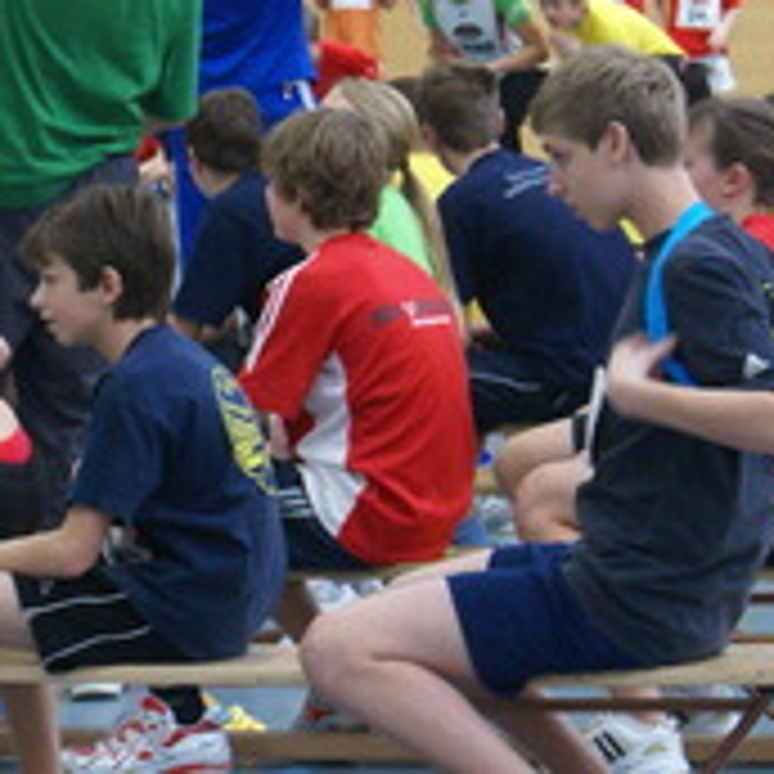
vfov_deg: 6.3
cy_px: 324
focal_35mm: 280
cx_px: 140
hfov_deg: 6.2
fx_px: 7083
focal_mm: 70
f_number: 5.6
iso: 800
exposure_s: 1/30
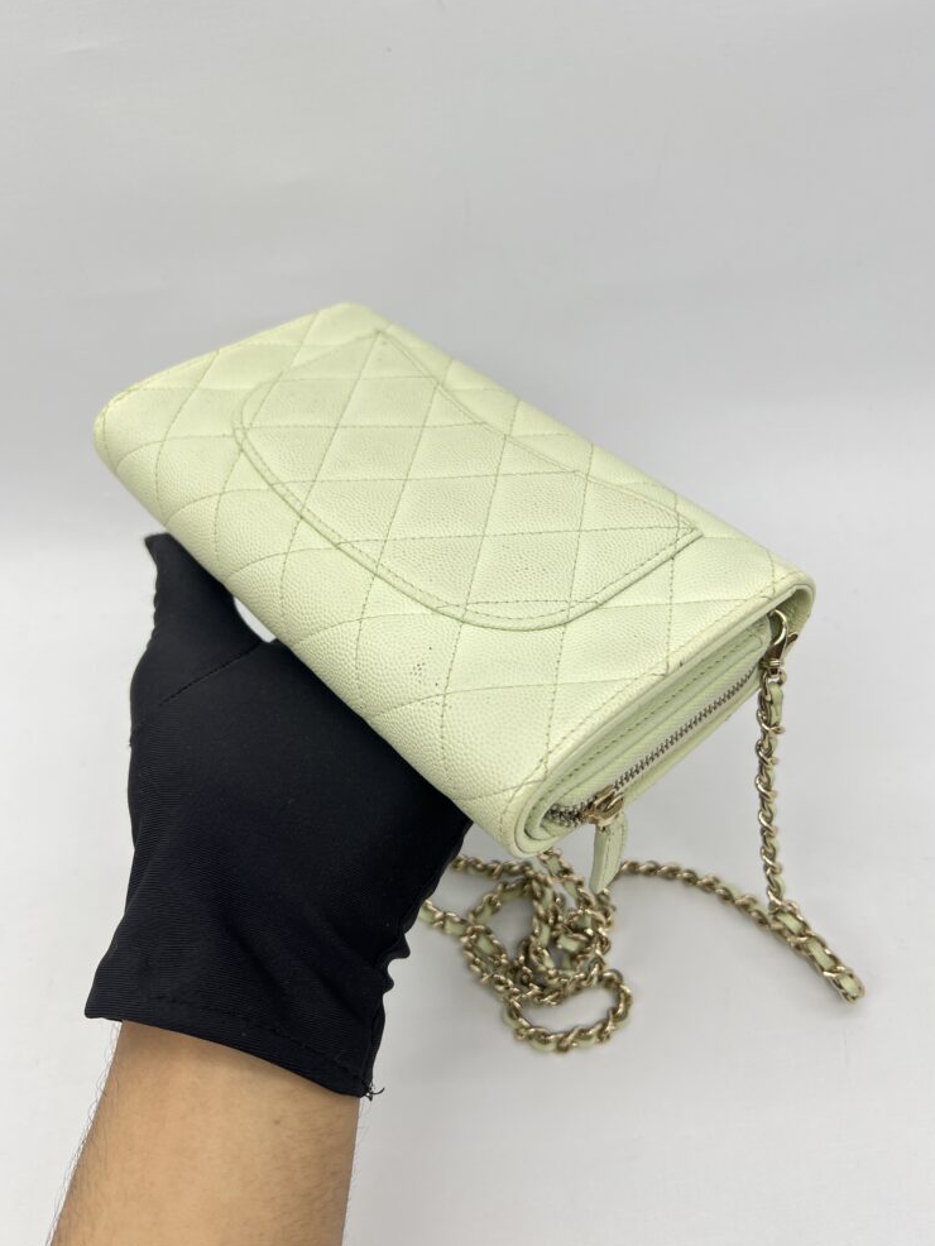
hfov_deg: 51.4
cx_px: 462
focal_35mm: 27
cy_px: 623
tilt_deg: -45.7
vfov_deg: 65.3
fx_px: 972
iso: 32
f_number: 1.5
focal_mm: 5.7
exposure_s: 1/121
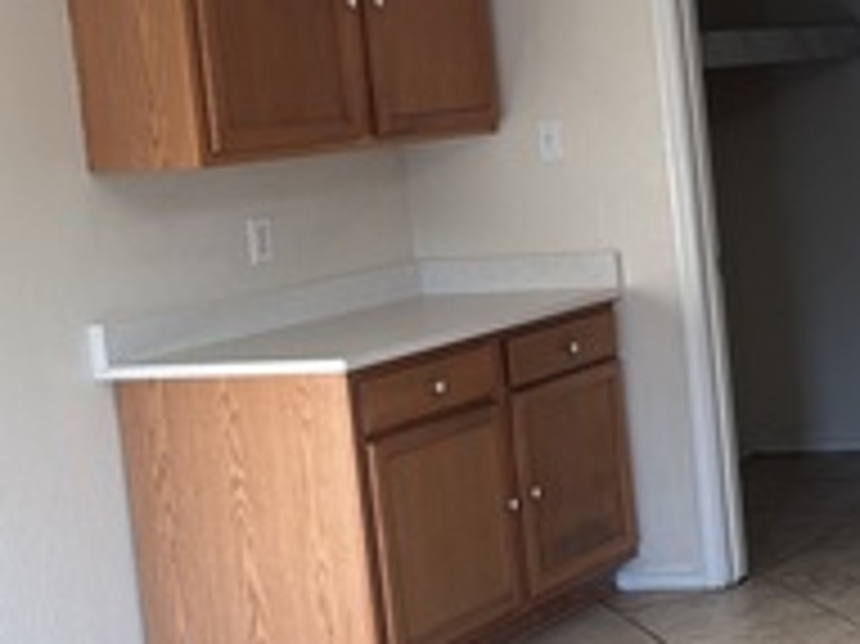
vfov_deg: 16.9
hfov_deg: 19.2
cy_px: 239
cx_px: 1355
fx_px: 2160
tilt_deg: -6.2
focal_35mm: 87
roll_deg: +3.8
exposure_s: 1/120
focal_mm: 5.96
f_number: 1.6
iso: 125
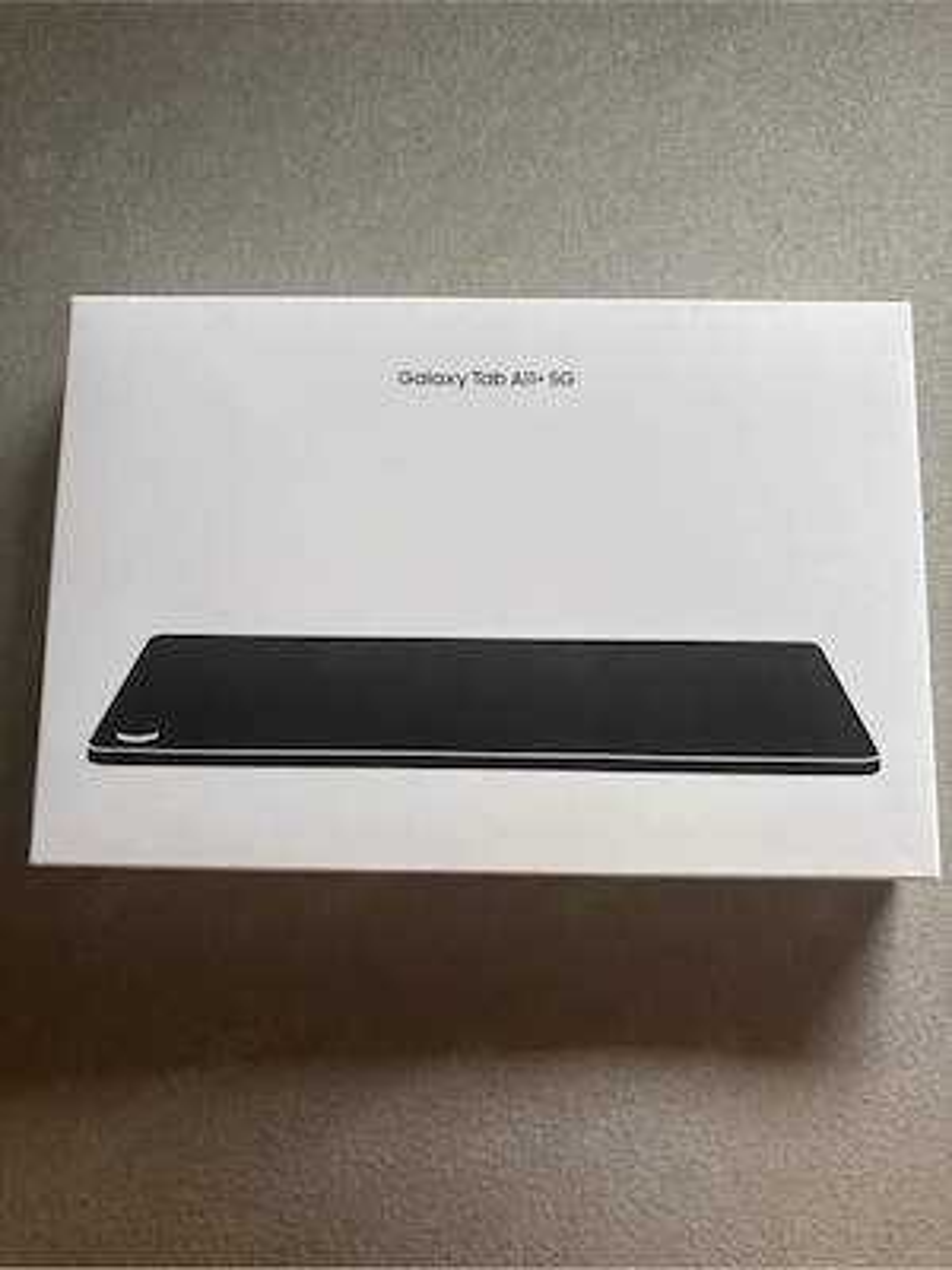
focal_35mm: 26
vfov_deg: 67.3
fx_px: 953
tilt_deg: -76.5
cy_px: 635
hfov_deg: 53.1
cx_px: 476
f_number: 1.6
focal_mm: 5.96
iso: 125
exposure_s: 1/67
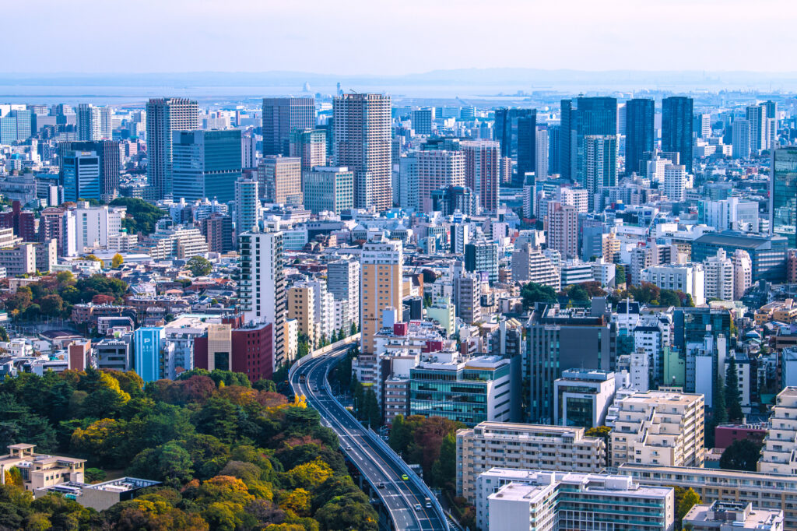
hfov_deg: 21.5
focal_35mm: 95
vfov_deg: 14.4
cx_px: 398
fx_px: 2102
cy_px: 266
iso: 125
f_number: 6.3
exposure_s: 1/640
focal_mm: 95
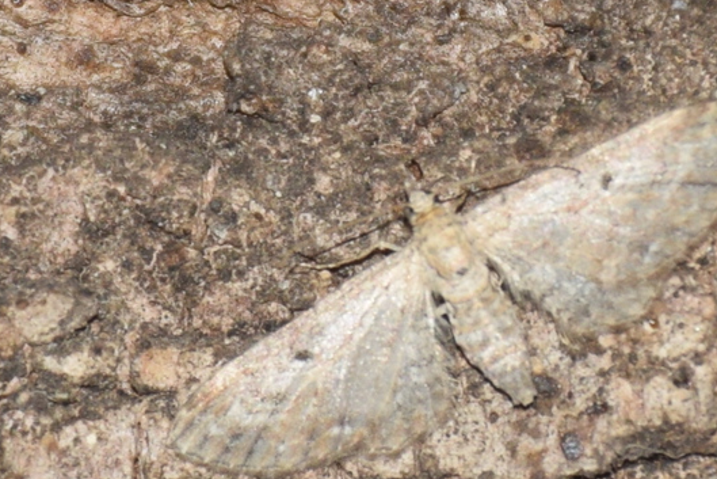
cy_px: 323
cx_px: 416
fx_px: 7590
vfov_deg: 3.6
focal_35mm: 381
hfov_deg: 5.4
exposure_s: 1/60
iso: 320
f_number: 7.1
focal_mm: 140
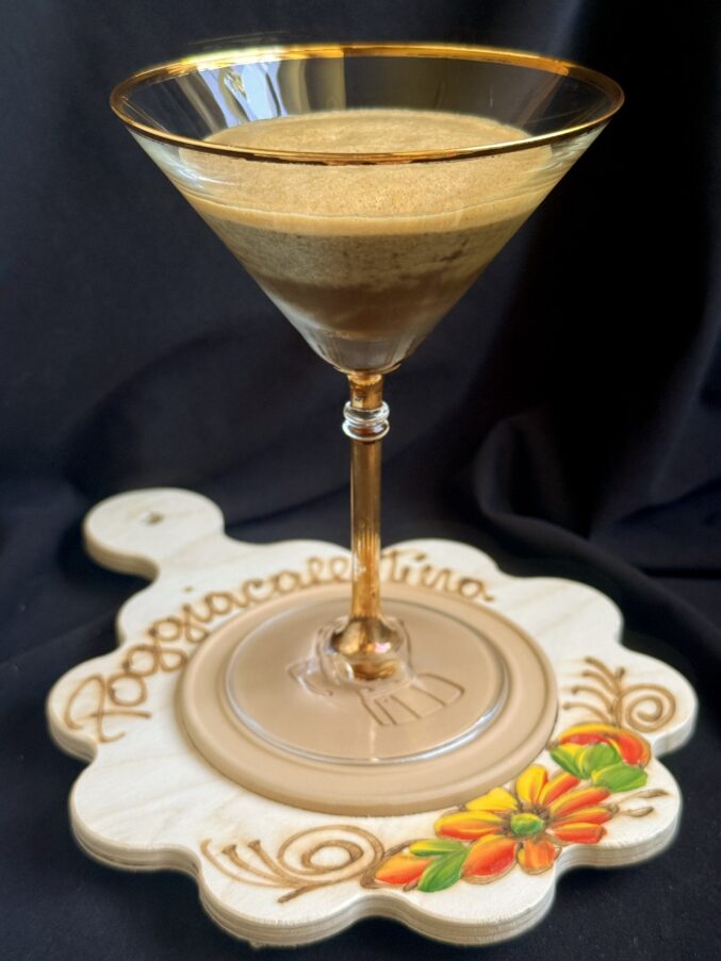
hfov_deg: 30.3
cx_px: 360
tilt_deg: -28.1
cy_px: 480
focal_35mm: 48
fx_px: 1333
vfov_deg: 39.7
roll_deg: -0.6
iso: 100
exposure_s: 1/84
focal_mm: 6.76
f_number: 1.78
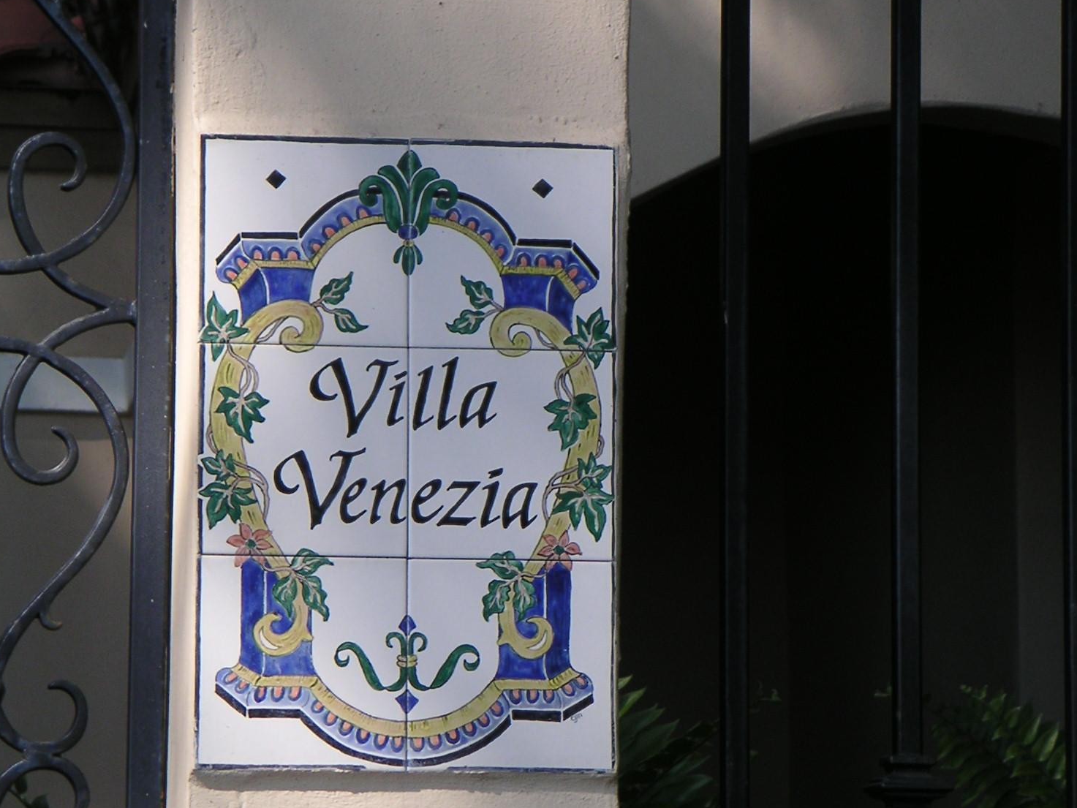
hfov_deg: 14.2
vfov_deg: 10.7
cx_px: 413
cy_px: 401
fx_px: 4325
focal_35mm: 139
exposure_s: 1/350
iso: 50
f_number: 3.5
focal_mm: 15.5
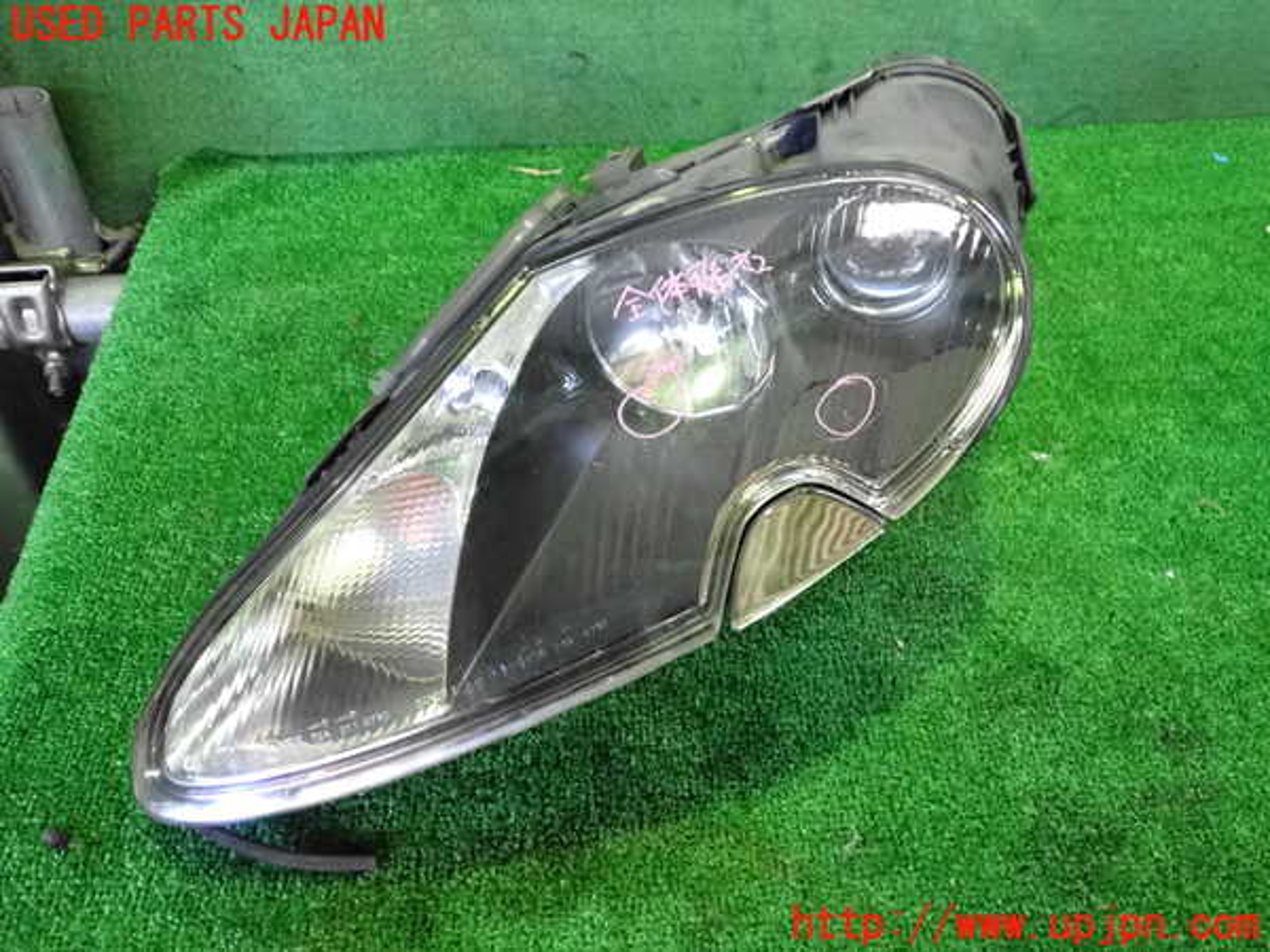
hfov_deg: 60.0
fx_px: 1101
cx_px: 635
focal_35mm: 30
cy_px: 476
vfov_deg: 46.8
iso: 2000
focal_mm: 5.4
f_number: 2.3
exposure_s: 1/100
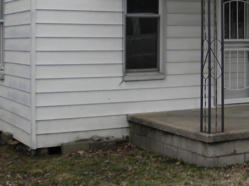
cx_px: 258
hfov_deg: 22.8
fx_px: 590
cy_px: 7
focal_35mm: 82
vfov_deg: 17.6
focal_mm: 6.3
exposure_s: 1/206
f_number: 3.1
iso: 80
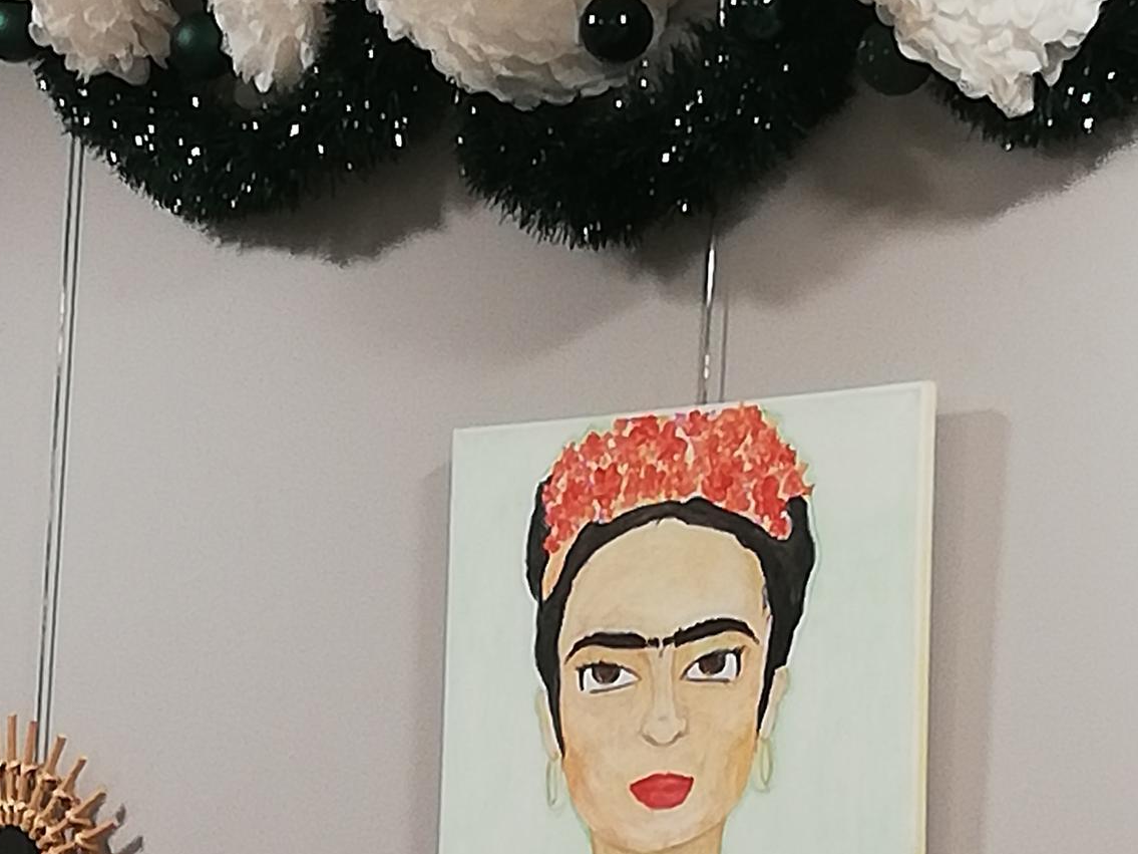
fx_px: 5785
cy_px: 508
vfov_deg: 8.4
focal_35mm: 176
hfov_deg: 11.2
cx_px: 610
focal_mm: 3.81
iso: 160
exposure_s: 1/50
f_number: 2.2
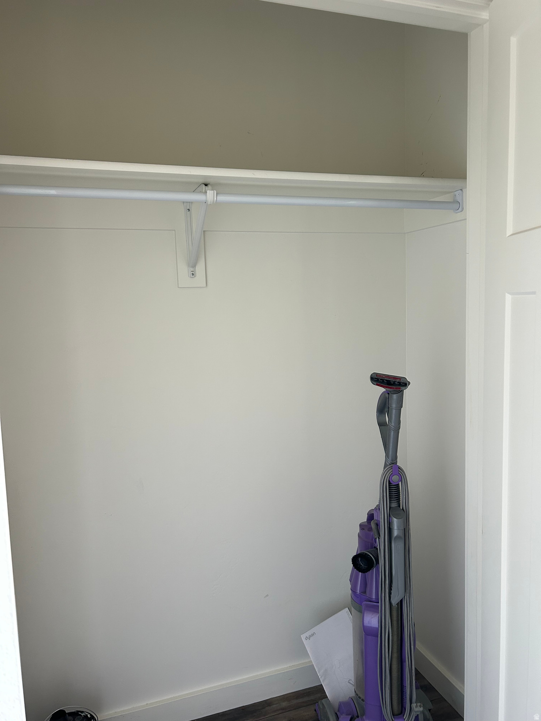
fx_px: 542
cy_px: 360
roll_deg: +1.5
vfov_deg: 67.3
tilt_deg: -7.0
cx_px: 270
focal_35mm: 26
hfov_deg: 53.1
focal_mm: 5.7
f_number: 1.5
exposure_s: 1/121
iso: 100
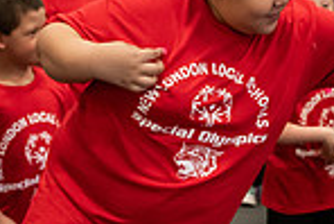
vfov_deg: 11.0
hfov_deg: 15.9
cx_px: 381
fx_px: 1161
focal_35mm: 125
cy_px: 80
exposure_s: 1/200
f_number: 3.5
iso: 2500
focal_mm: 32
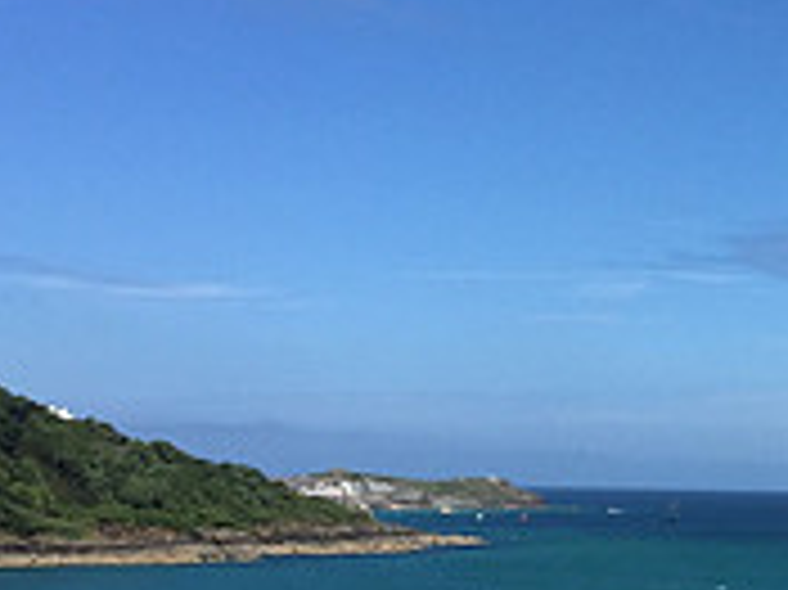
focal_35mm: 96
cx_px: 1085
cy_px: 259
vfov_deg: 15.4
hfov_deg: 18.7
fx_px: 2184
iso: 32
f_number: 2.2
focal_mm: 4.15
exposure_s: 1/3049
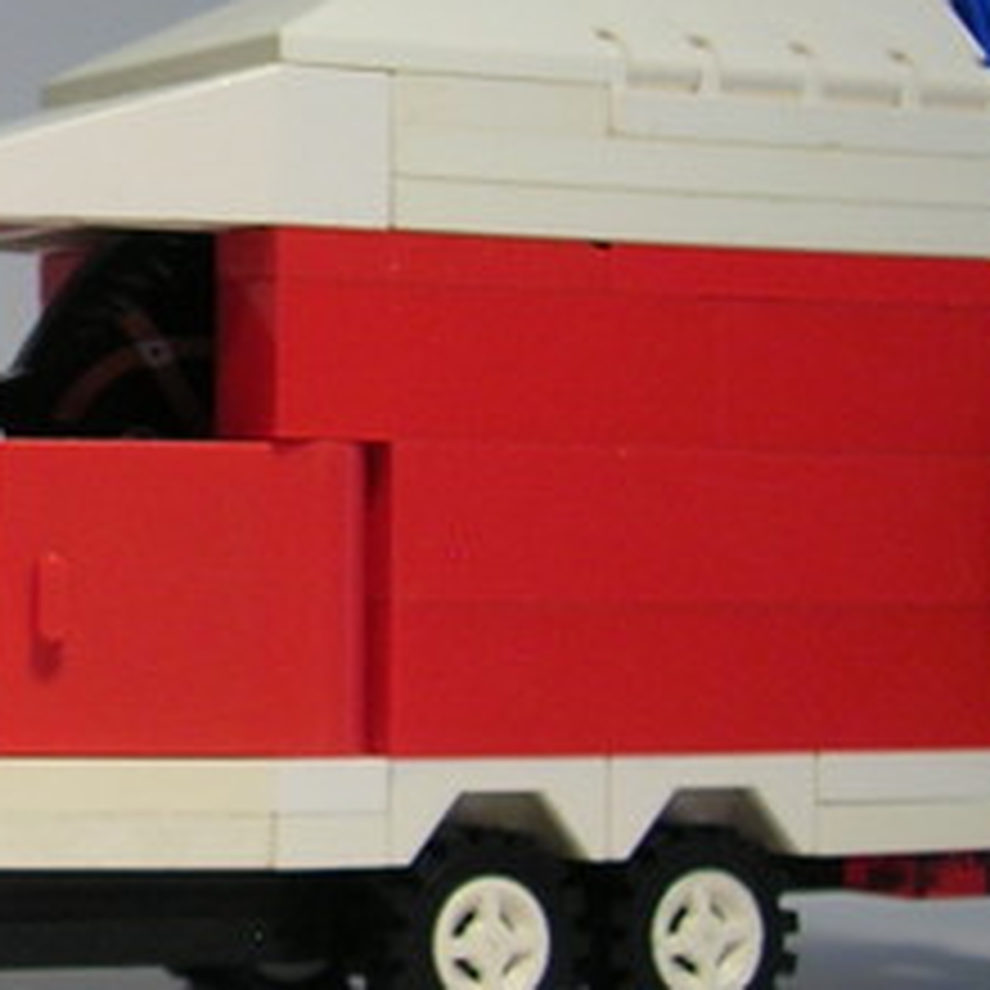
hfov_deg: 13.6
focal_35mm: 123
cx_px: -374
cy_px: 380
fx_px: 3980
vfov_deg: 14.2
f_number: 2.9
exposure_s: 1/35.2
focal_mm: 5.7
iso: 50
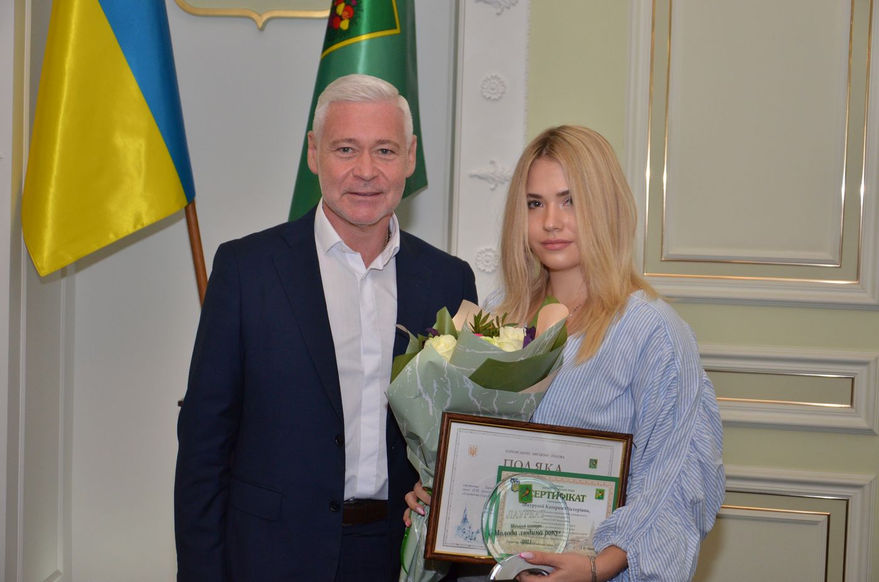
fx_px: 1535
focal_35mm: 63
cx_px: 440
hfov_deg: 32.0
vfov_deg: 21.5
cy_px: 291
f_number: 4.8
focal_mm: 42
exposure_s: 1/250
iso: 800
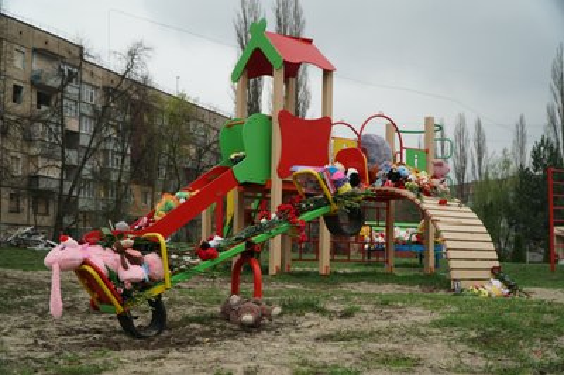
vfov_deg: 31.8
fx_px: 657
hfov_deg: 46.4
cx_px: 282
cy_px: 188
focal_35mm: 42
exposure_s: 1/1250
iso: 500
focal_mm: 28
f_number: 4
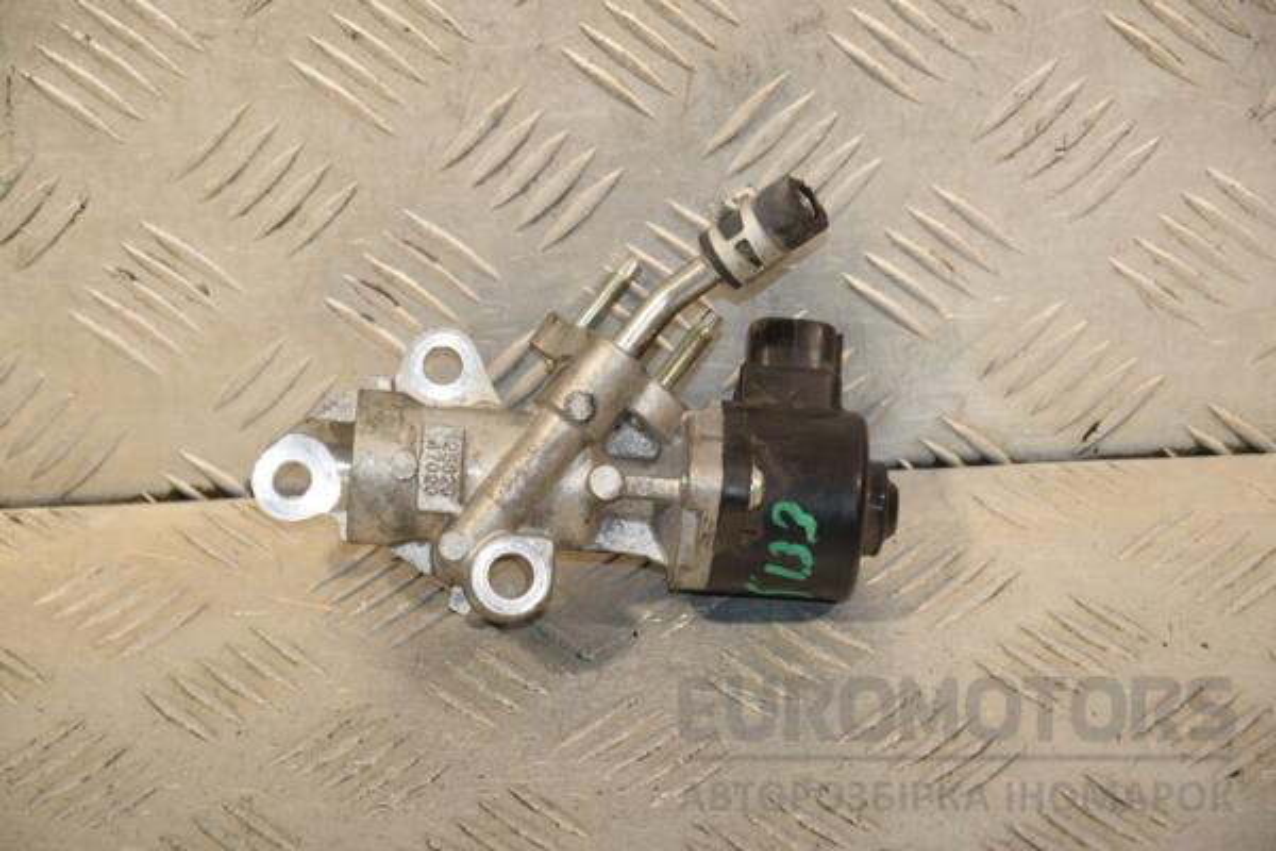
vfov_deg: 9.3
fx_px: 5210
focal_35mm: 147
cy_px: 426
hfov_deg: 14.0
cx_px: 638
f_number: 6.3
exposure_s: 1/200
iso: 800
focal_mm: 98
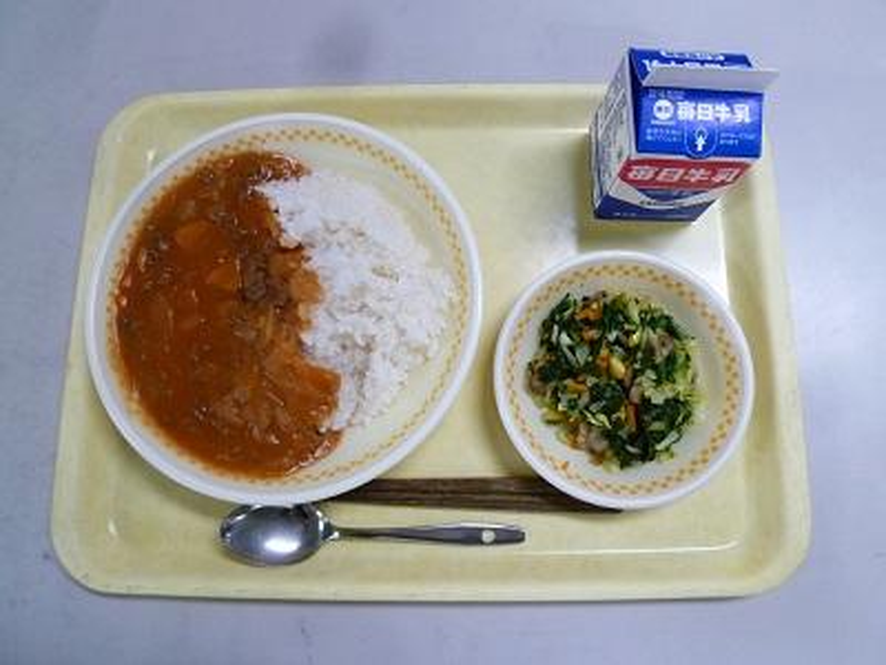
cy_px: 332
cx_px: 443
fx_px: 614
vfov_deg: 56.8
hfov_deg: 71.6
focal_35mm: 24
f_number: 2.2
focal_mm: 4.3
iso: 250
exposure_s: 1/60
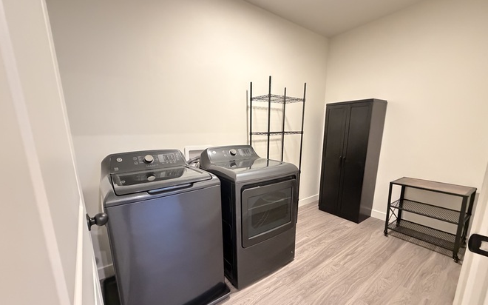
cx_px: 244
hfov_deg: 101.5
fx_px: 199
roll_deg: +0.4
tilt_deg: -12.3
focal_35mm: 15
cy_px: 172
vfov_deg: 74.4
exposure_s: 1/60
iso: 1250
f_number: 2.2
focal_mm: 2.22
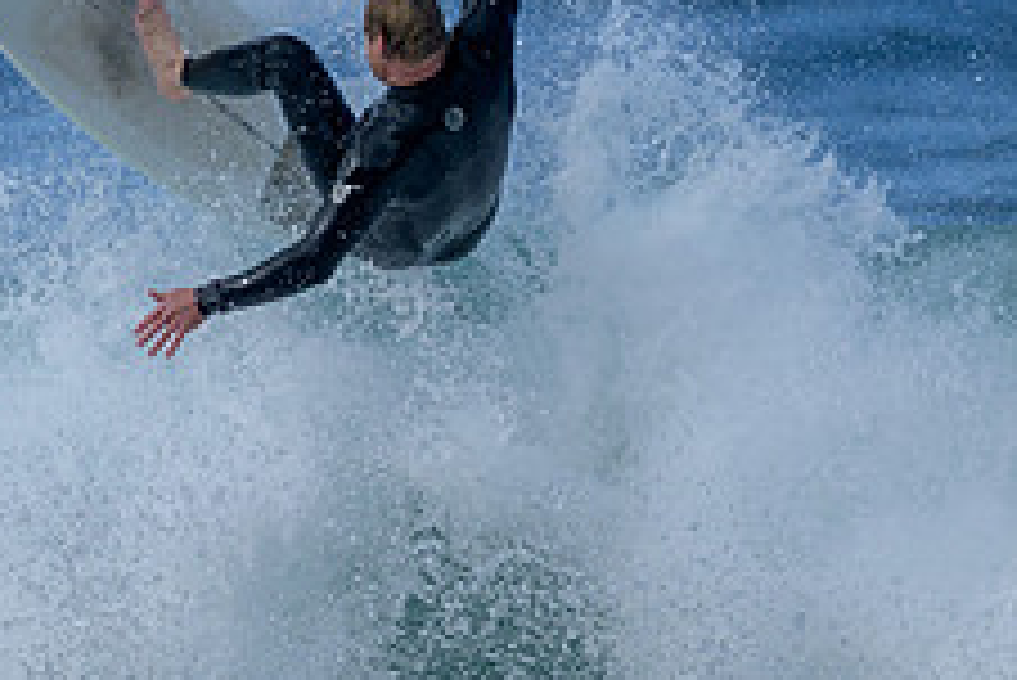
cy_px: 345
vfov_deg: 0.7
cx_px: 382
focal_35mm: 2054
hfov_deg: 1.0
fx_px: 58060
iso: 360
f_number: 6.3
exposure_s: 1/2500
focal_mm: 800
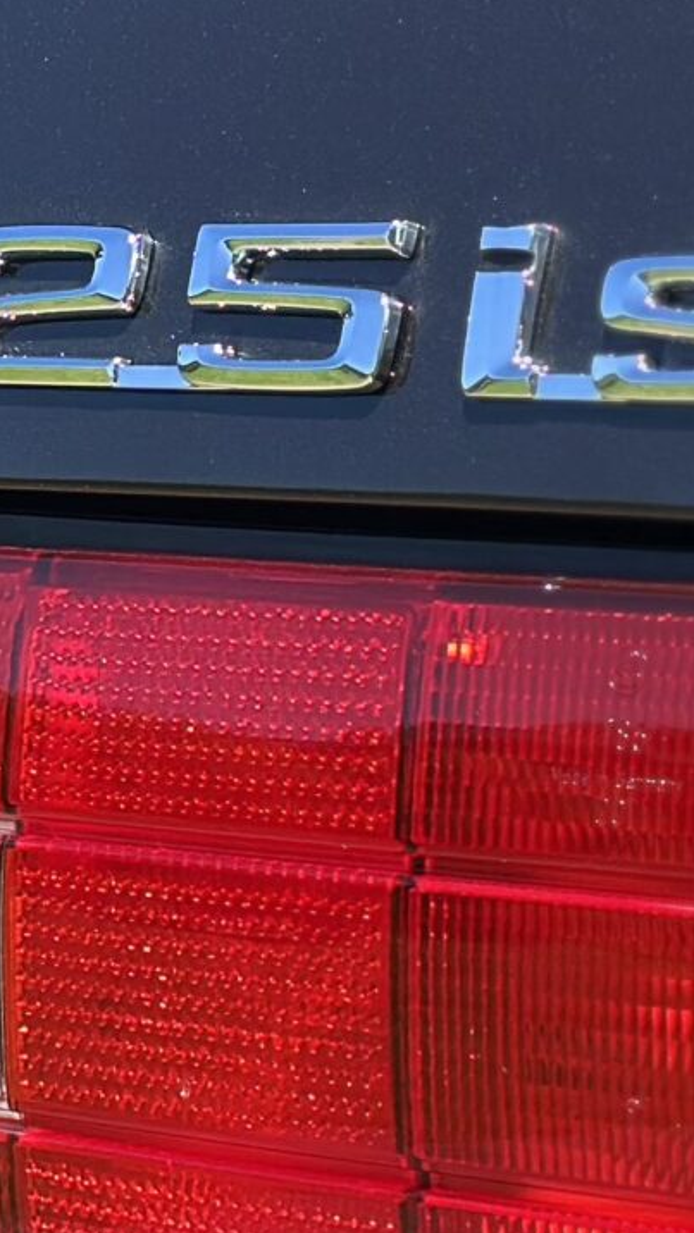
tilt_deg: -1.0
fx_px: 6115
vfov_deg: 11.5
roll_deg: +0.7
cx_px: -375
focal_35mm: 187
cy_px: 319
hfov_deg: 6.4
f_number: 1.78
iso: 80
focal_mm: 6.86
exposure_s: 1/1517
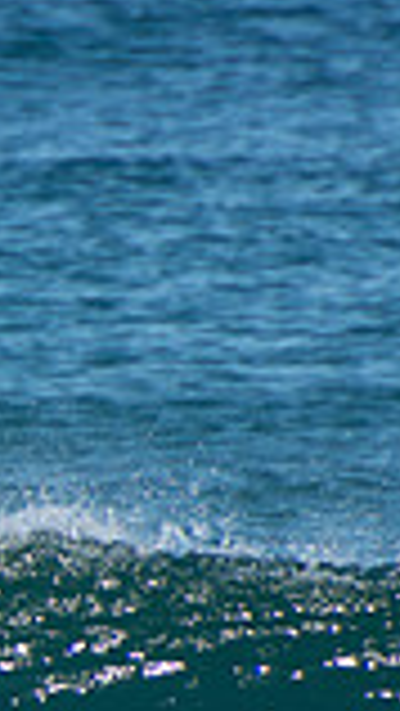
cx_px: -580
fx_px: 43605
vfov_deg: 0.9
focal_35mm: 2315
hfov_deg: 0.5
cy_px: 695
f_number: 5.6
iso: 280
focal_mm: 400
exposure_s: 1/1250
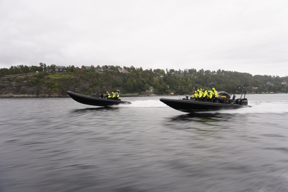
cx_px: 144
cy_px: 96
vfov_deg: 53.1
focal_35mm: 24
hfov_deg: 73.7
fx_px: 192
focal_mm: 16
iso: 100
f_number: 4.5
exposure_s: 1/60
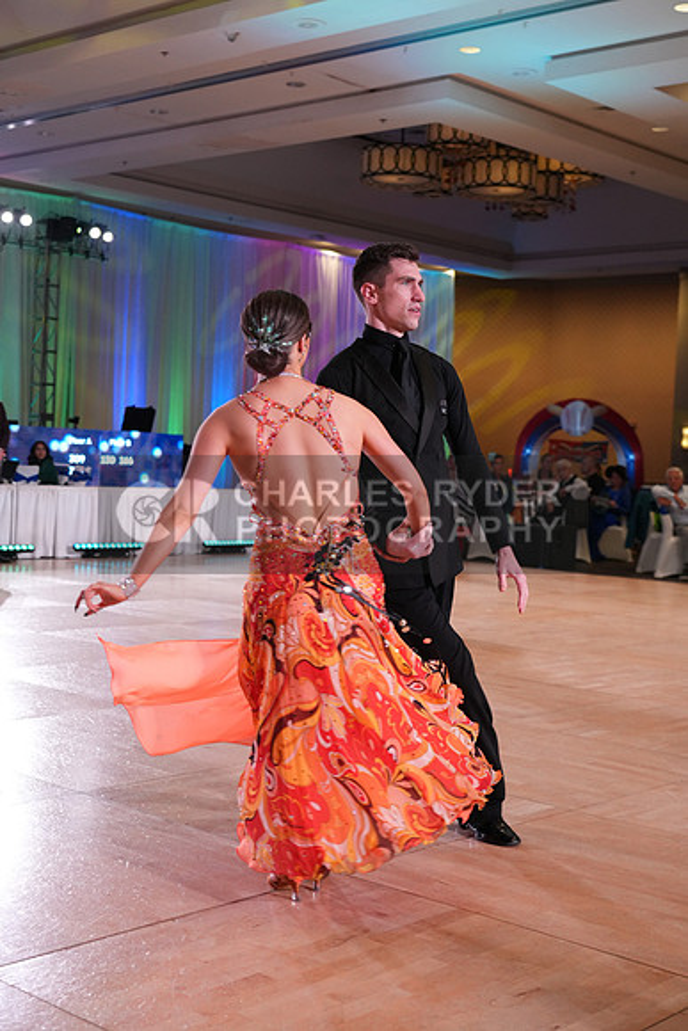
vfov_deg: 41.1
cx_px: 344
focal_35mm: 48
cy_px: 516
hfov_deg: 28.1
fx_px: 1375
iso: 2000
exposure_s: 1/400
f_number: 4
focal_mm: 48
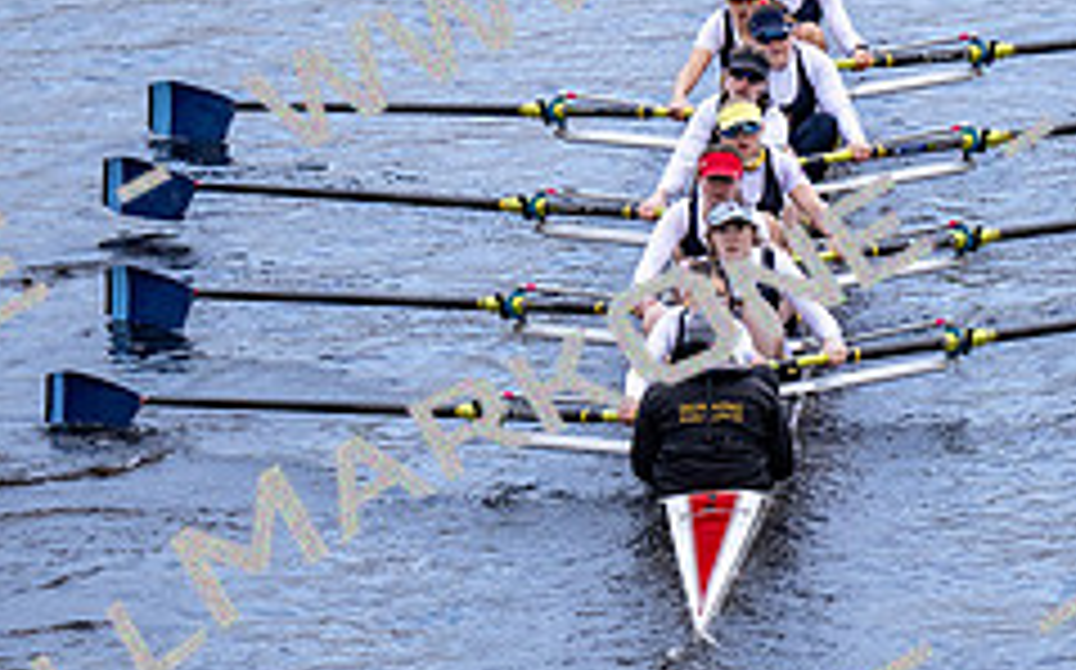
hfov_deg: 2.8
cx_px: 797
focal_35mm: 741
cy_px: 162
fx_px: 21714
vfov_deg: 1.8
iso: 560
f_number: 2.8
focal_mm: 200
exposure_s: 1/2000
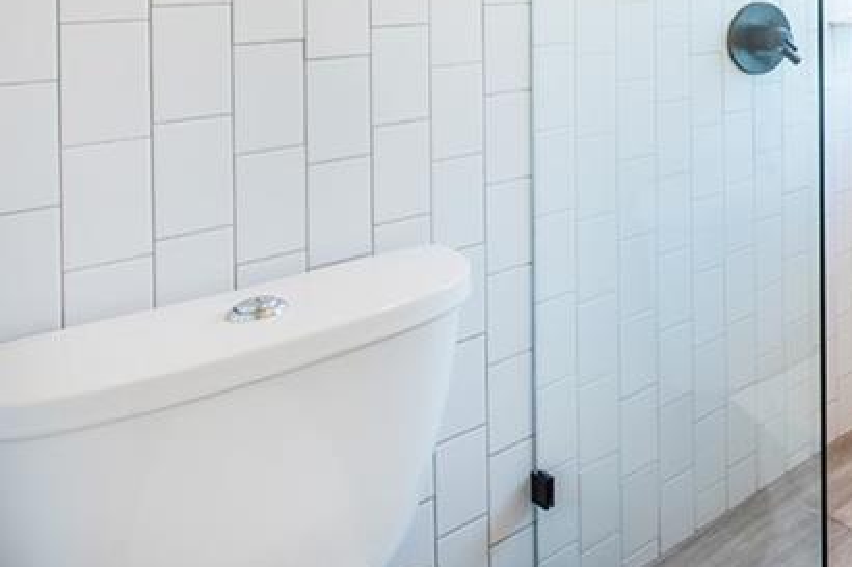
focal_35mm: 35
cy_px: -47
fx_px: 828
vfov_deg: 33.3
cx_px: 1047
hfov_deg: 38.4
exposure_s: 1/15
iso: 400
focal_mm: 14
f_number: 11
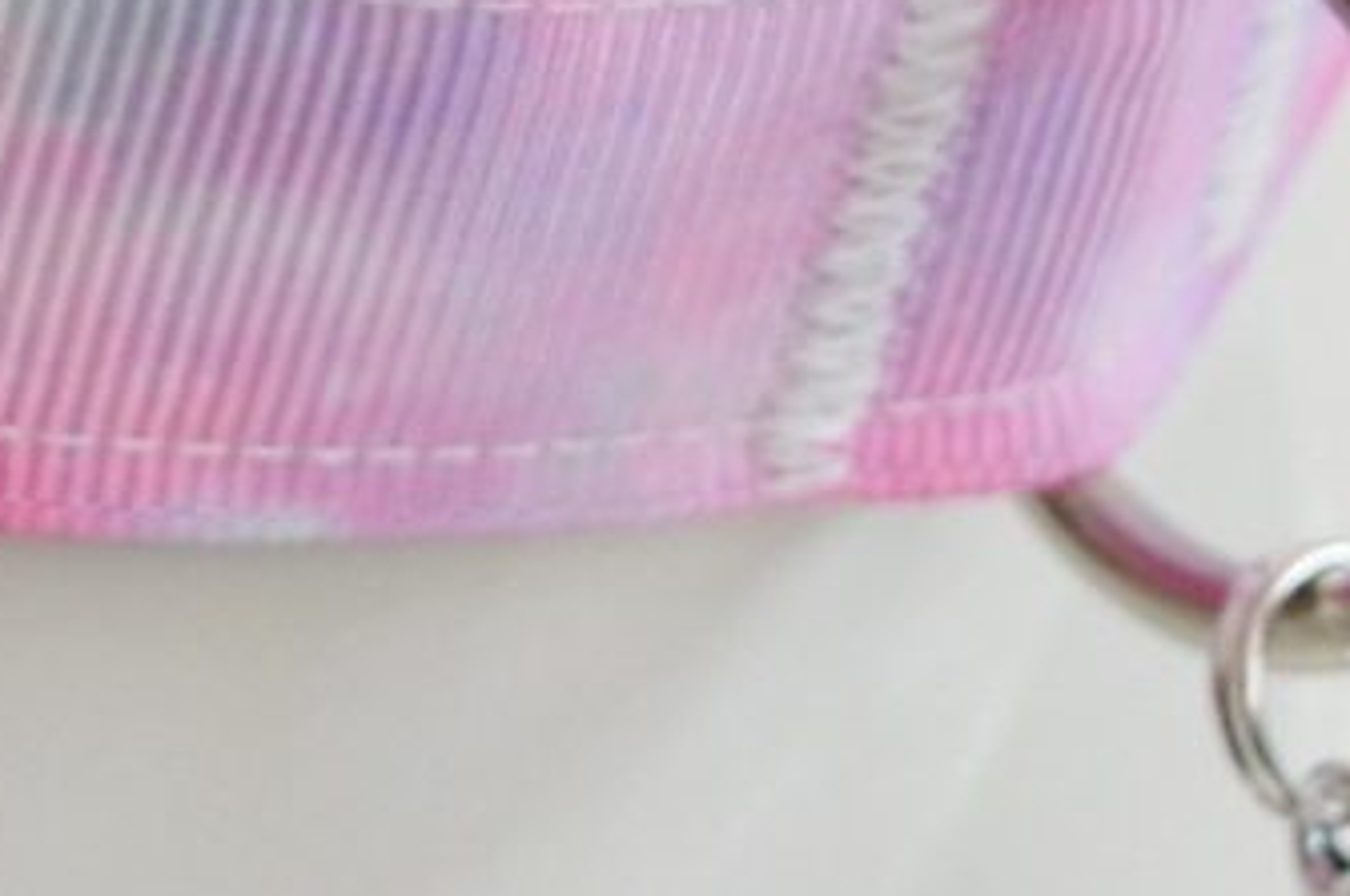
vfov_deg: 3.0
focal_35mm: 456
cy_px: 50
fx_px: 17075
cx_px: -32
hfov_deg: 4.5
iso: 400
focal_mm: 46
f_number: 5
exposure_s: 1/100
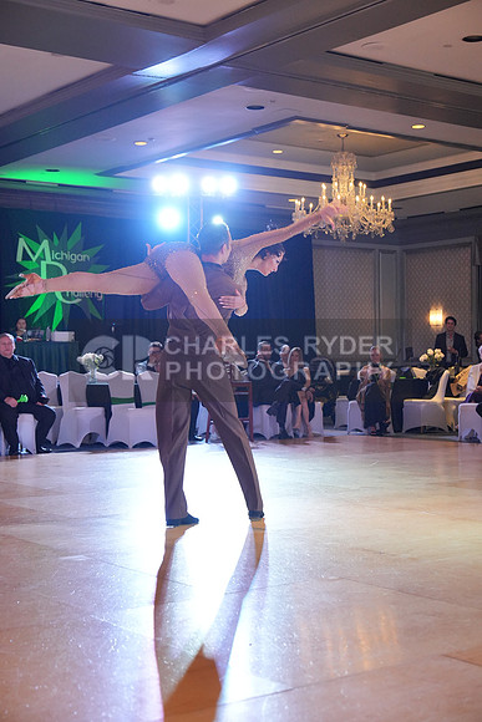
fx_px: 1104
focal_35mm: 55
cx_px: 241
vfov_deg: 36.2
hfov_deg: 24.6
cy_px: 361
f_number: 4
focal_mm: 55
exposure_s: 1/400
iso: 4000
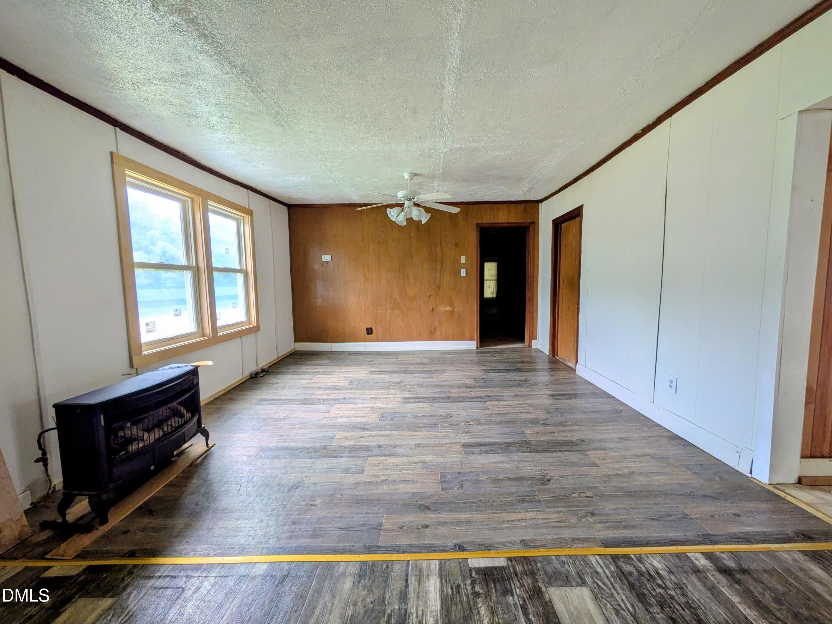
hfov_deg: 102.1
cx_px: 416
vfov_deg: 85.7
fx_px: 336
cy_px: 312
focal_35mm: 14
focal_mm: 1.83
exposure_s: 1/40
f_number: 2.2
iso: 65
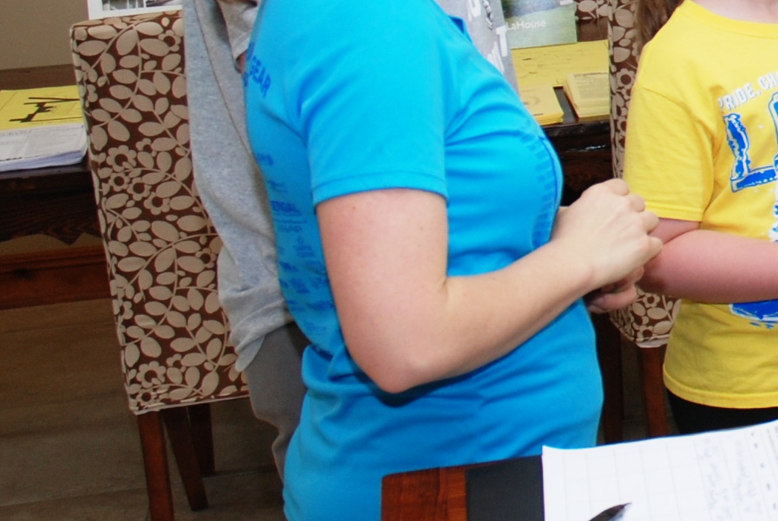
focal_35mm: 138
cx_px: 1238
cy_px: 24
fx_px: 2983
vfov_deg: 9.9
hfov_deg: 13.8
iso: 200
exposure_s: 1/60
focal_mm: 25
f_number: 5
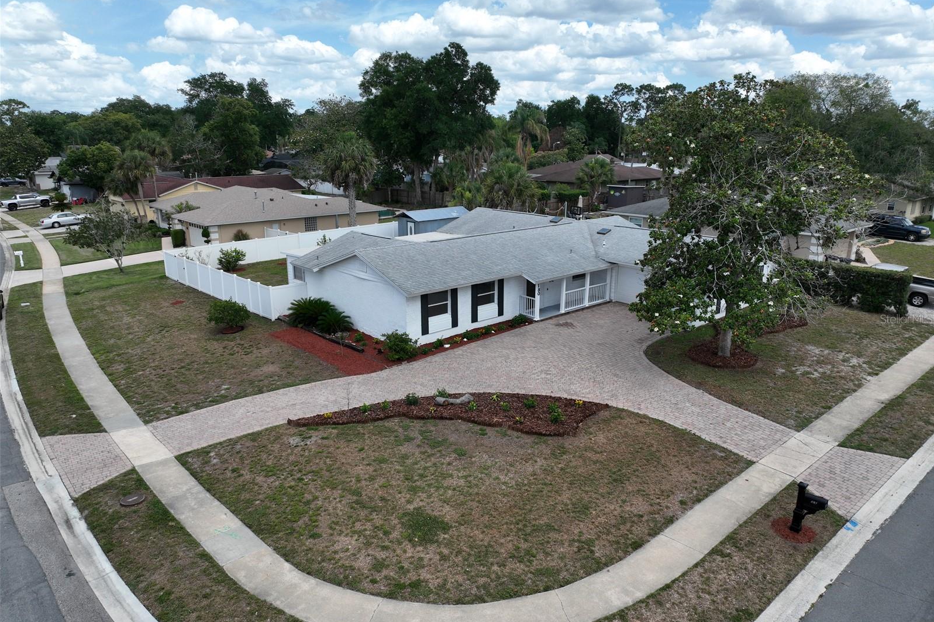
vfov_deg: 51.3
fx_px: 648
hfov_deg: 71.5
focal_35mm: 25
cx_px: 467
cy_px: 319
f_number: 2.8
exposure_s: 1/2000
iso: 130
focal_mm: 12.29
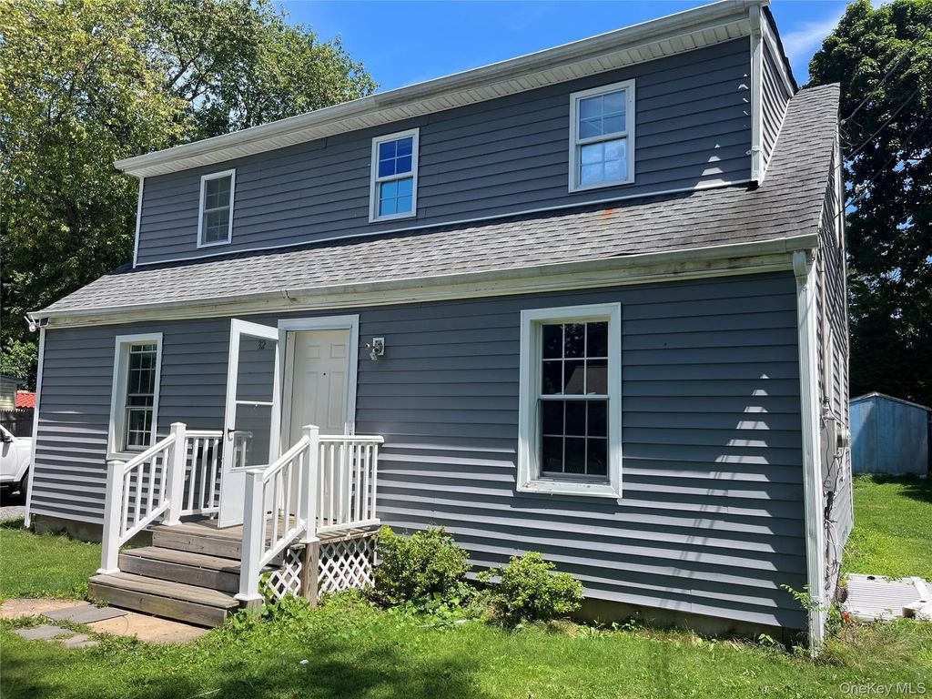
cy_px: 350
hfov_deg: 67.3
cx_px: 466
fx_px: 700
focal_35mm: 26
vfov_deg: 53.1
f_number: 1.6
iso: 50
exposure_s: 1/1623
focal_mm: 5.1
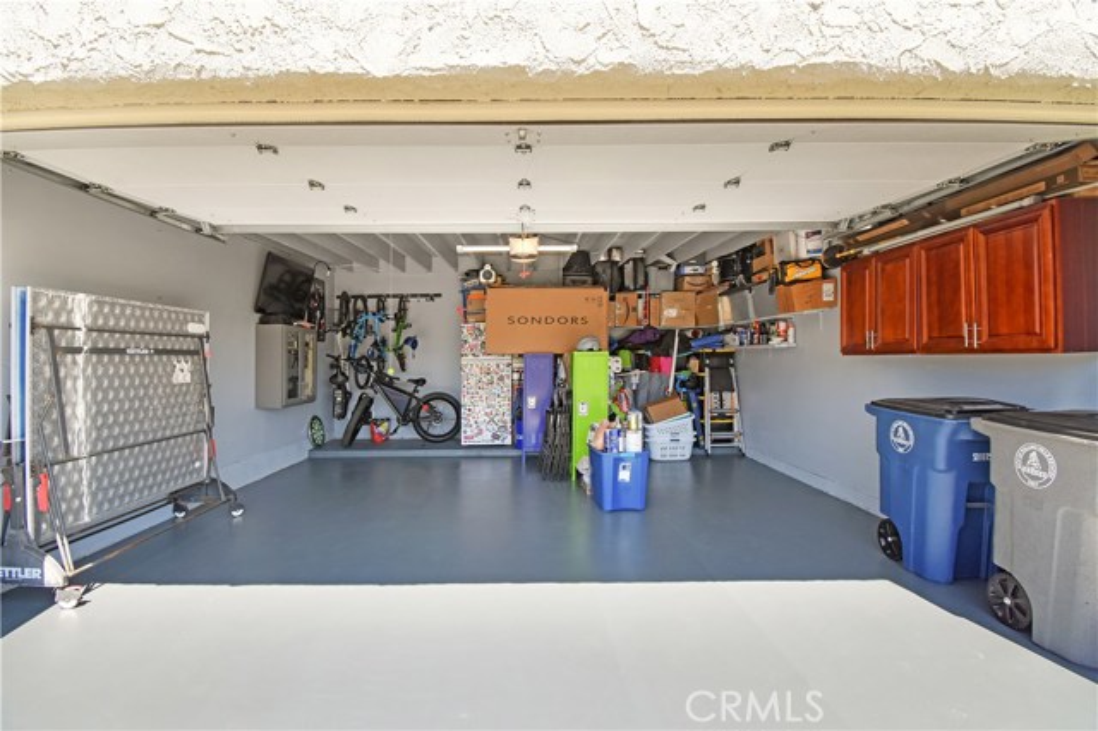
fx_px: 457
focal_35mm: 15
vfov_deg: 77.3
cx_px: 549
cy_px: 366
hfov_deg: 100.4
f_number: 10
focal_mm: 10
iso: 800
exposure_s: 1/1000
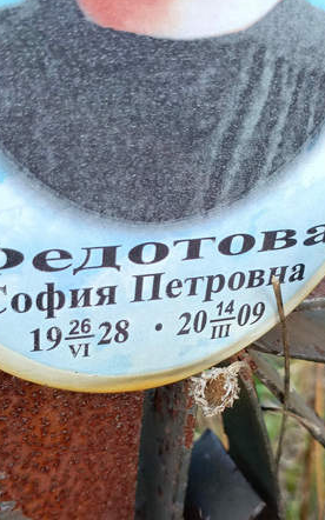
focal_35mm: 48
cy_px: 327
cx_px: 164
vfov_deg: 41.5
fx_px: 681
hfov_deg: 26.9
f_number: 1.69
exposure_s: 1/100
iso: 135
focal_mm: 4.76
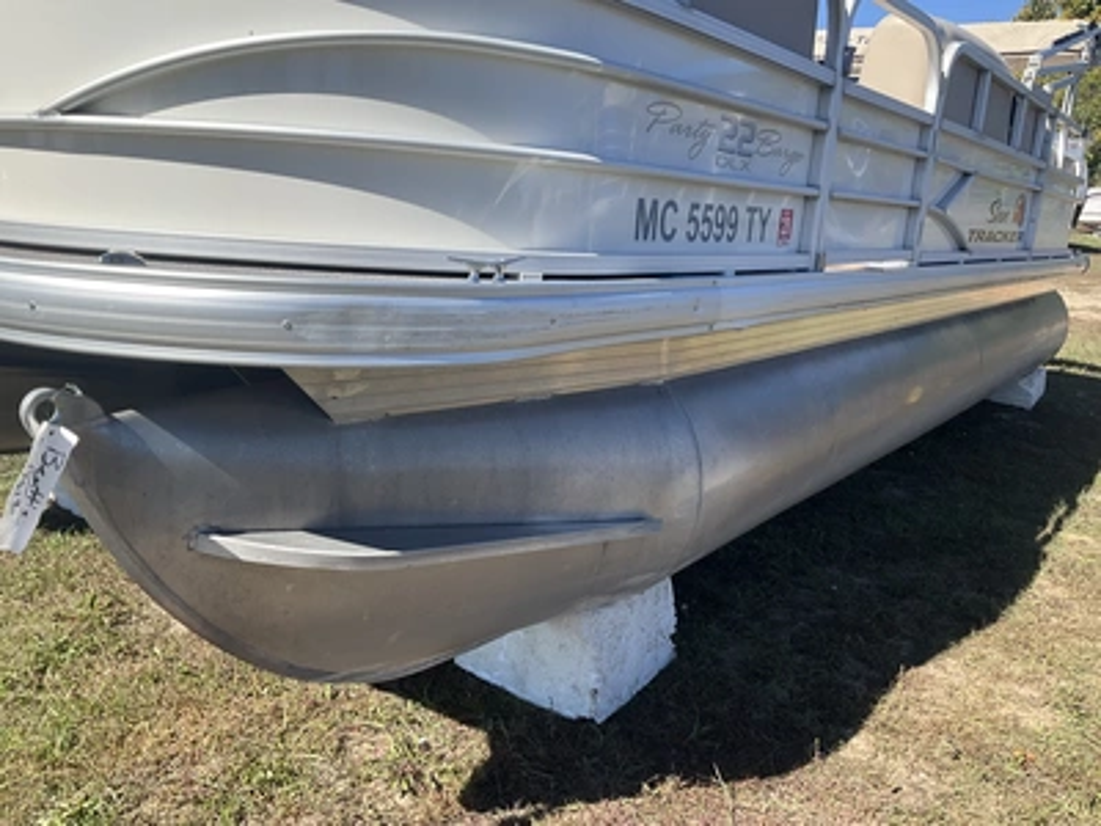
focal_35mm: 29
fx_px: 922
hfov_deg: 61.7
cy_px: 413
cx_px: 550
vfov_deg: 48.2
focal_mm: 3
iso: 25
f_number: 1.8
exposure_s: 1/1055
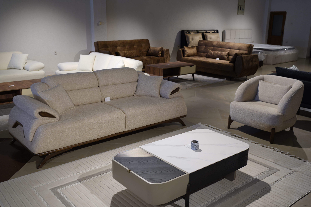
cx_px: 156
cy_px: 104
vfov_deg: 37.9
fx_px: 302
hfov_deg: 54.4
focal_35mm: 35
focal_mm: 35
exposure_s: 1/10
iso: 50
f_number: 4
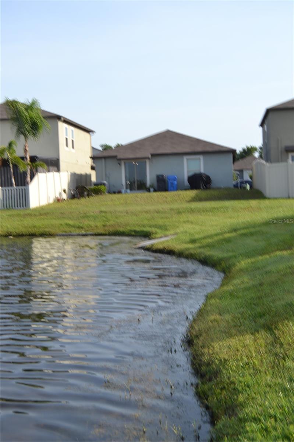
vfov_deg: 37.9
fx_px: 644
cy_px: 221
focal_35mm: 52
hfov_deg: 25.7
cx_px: 147
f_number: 8
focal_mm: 35
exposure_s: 1/160
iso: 100
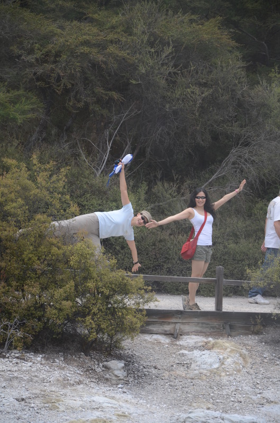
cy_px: 212
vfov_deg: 13.1
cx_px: 140
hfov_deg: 8.7
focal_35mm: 158
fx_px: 1848
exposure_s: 1/320
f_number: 5.6
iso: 100
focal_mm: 105
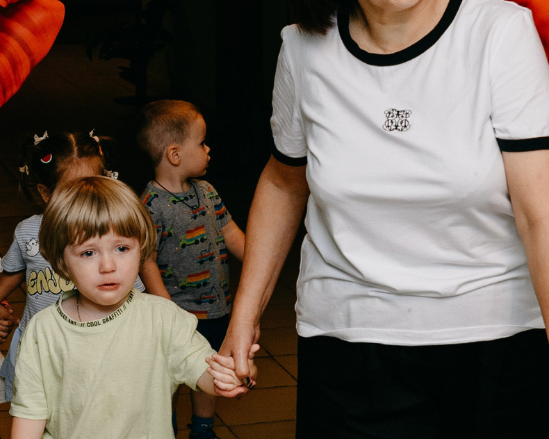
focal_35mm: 110
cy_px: 272
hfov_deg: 17.4
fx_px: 1787
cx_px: 178
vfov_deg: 14.0
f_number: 4
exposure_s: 1/160
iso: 320
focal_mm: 30
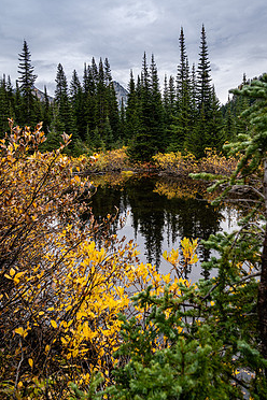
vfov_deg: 63.4
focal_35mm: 29
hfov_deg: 44.7
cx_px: 159
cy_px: 174
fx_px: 323
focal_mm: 24
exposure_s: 1/400
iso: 100
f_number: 4.5
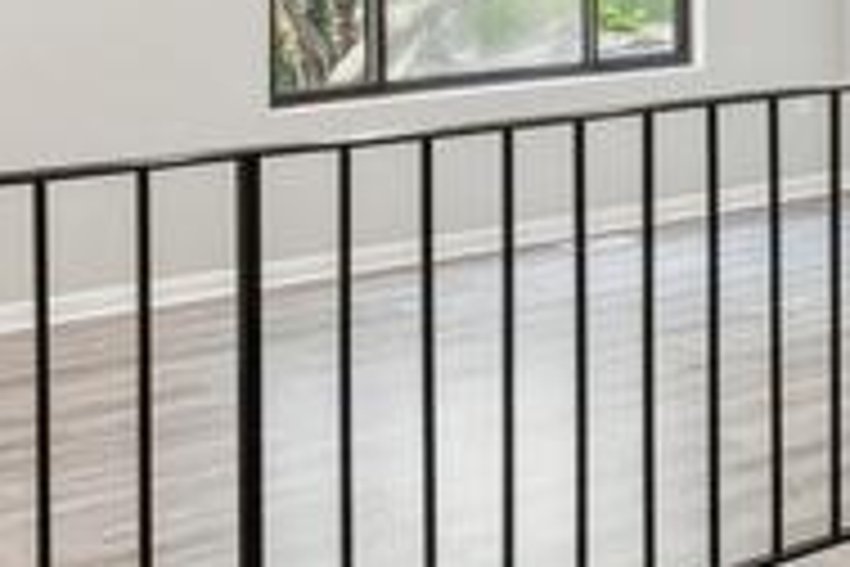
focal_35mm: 76
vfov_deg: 17.0
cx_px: 751
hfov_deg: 25.9
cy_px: -146
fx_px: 1794
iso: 200
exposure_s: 1/10
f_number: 8
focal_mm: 14
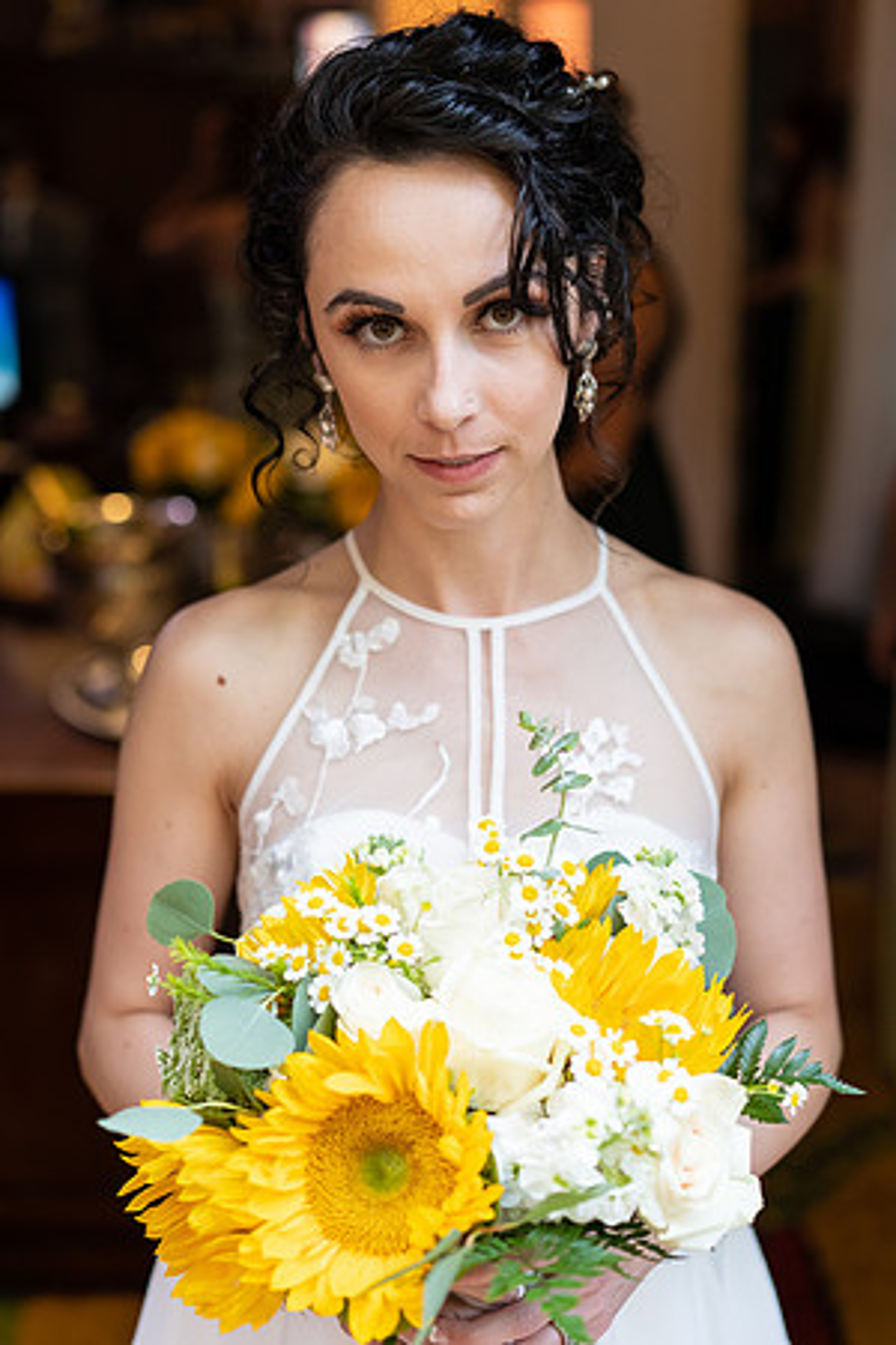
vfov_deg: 36.2
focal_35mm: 55
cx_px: 448
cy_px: 672
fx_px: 2053
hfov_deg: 24.6
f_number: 2.5
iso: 320
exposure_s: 1/160
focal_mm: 55
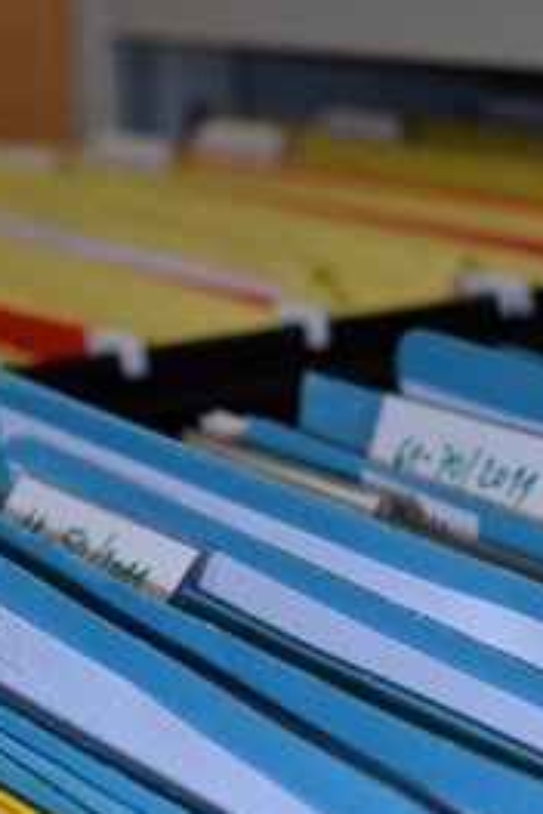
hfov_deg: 13.3
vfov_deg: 19.8
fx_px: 2308
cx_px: 100
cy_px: 681
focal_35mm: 102
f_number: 4.5
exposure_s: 1/60
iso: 250
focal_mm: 28
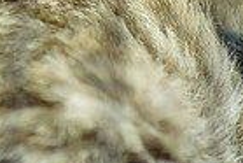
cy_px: 37
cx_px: -267
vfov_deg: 3.3
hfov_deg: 4.9
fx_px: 2804
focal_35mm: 415
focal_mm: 85
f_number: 2
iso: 800
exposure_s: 1/160
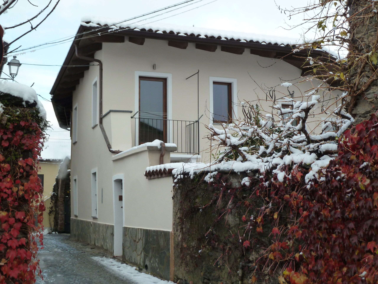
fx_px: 568
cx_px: 189
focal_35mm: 52
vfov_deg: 28.0
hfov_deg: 36.8
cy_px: 142
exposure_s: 1/100
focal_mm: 8.5
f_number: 3.8
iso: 125
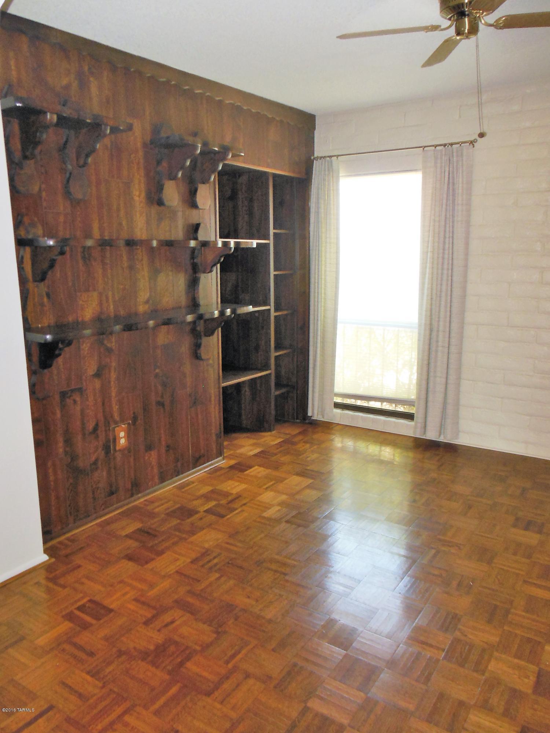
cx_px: 275
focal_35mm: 25
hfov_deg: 54.9
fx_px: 530
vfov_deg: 69.4
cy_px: 366
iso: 320
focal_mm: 4.5
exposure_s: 1/25
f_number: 3.2
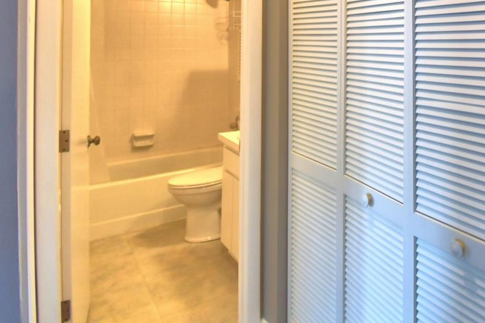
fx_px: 404
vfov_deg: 40.6
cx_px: 419
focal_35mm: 30
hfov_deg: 55.3
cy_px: 39
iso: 400
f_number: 4.5
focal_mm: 10
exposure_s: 1/30
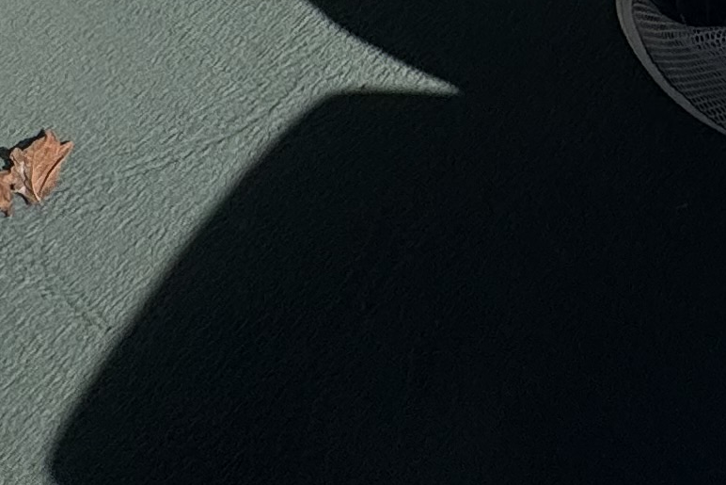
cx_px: 1038
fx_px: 1533
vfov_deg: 14.2
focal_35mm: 76
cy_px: -559
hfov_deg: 22.6
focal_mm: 2.22
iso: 32
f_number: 2.2
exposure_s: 1/4630
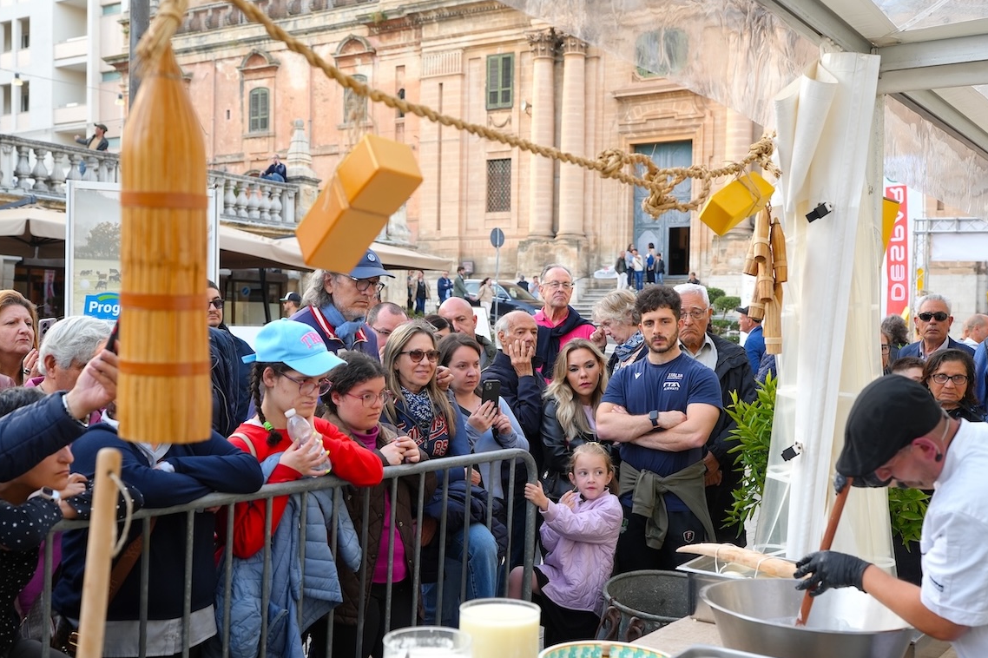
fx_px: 1097
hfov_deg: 48.5
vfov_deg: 33.4
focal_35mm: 40
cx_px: 506
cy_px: 360
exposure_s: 1/160
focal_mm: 35
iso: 320
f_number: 4
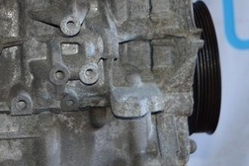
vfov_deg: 10.0
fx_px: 927
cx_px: -56
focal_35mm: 134
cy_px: -56
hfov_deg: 14.8
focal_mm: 22
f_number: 4
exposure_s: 1/60
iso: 400
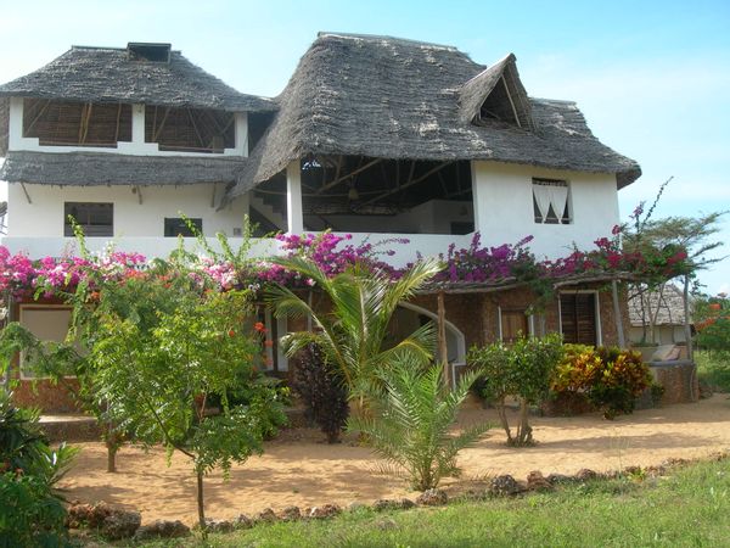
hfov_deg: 49.0
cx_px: 365
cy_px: 274
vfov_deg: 37.7
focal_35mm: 38
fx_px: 801
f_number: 4.8
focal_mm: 7.8
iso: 50
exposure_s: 1/204
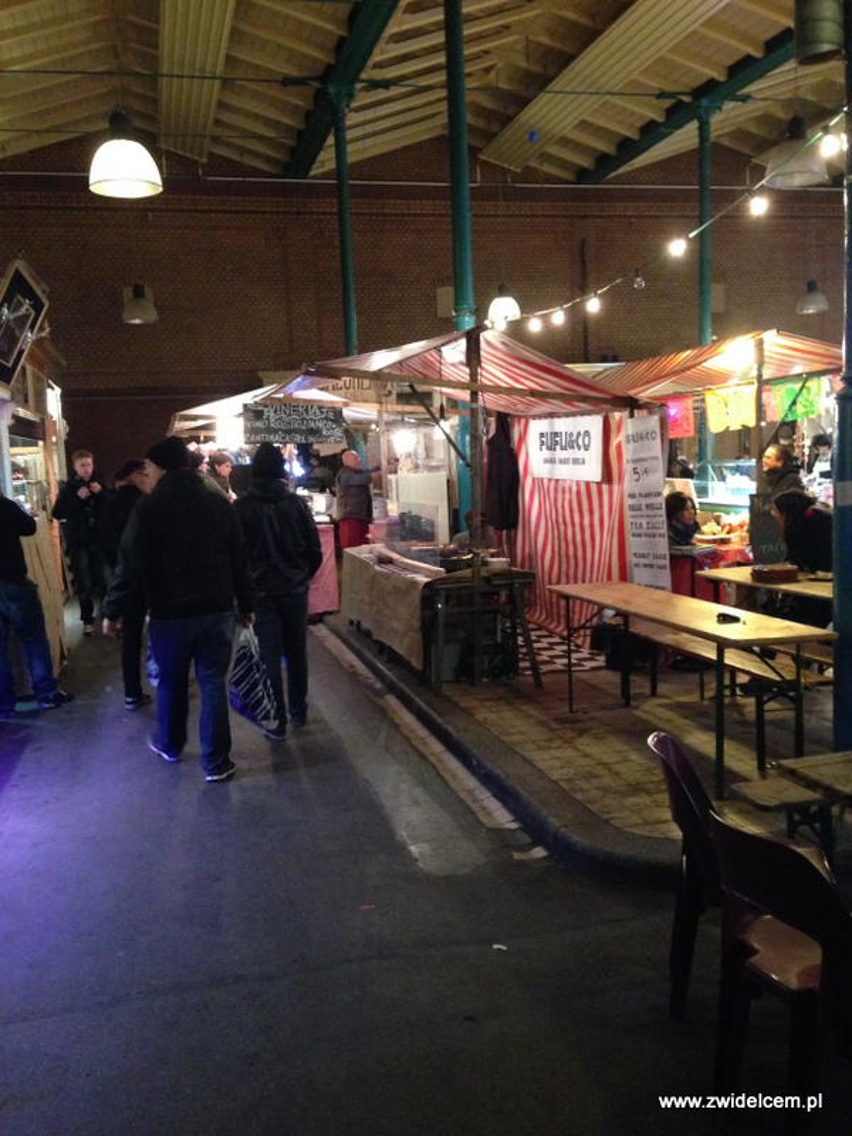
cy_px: 568
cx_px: 426
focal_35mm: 33
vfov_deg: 55.4
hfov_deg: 42.9
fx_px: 1083
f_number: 2.4
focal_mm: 4.12
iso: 500
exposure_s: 1/15
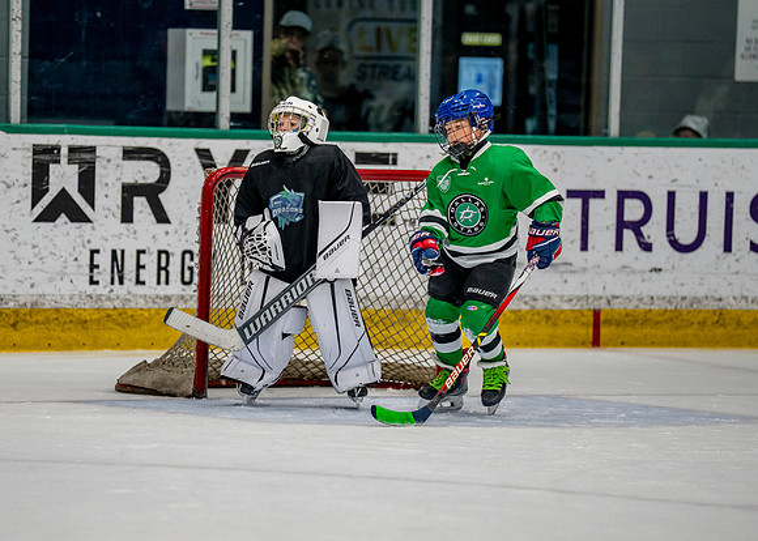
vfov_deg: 5.5
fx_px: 5649
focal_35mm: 262
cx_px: 273
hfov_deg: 7.7
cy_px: 259
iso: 1000
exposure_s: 1/1250
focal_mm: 200
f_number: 2.8
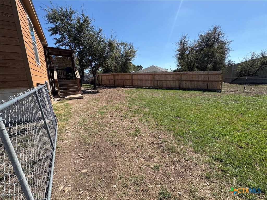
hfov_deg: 102.1
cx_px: 134
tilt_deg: -11.5
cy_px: 100
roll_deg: +2.9
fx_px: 108
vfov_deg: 85.7
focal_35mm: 14
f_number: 2.2
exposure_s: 1/1236
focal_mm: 2.22
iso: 50
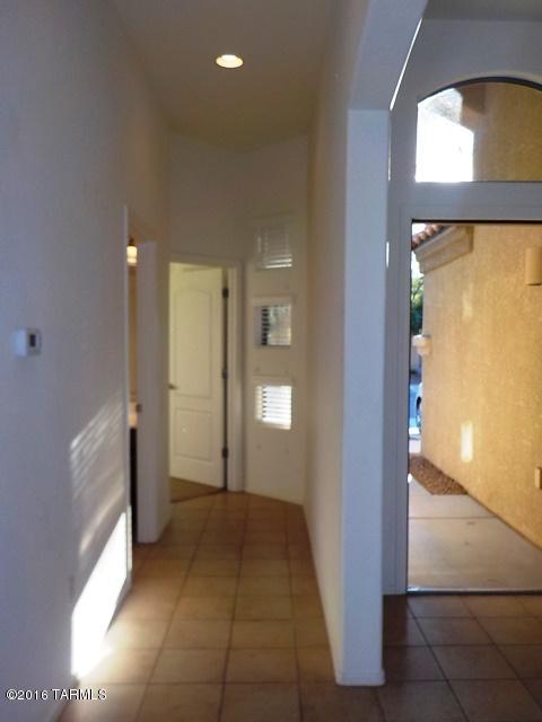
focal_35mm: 30
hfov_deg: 46.8
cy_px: 361
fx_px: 626
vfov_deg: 60.0
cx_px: 271
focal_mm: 4.1
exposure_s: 1/125
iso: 125
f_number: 3.3
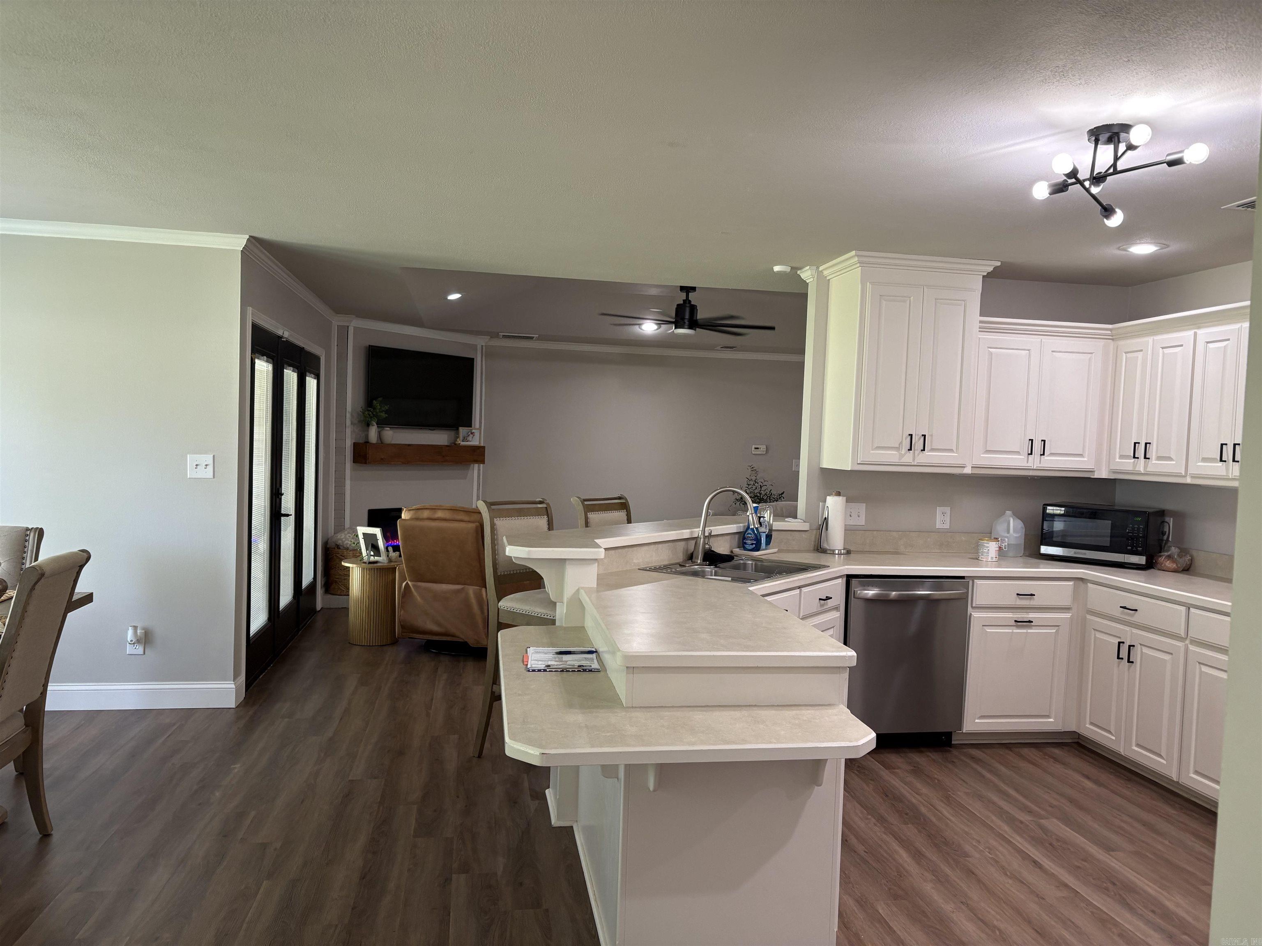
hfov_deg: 67.3
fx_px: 948
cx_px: 631
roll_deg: -1.2
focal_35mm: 26
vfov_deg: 53.1
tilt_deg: -2.6
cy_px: 473
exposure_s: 1/60
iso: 100
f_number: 1.6
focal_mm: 5.96
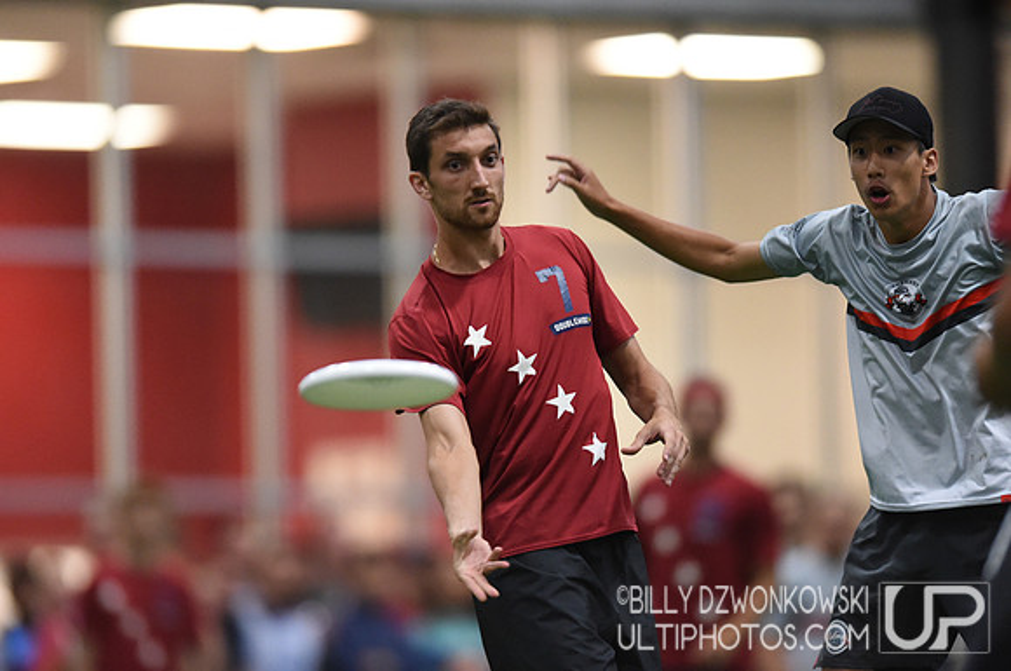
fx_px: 11218
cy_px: 336
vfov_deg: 3.4
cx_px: 506
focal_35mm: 400
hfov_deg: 5.2
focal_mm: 400
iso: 10000
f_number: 2.8
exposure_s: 1/500
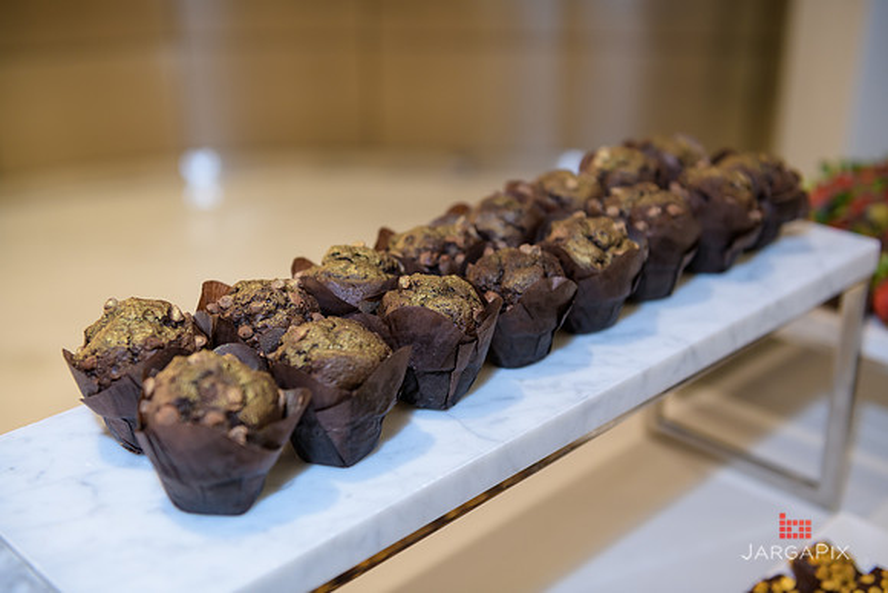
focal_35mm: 48
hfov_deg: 41.1
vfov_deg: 28.1
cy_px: 296
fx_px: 1184
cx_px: 444
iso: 400
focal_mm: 48
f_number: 3.2
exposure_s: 1/125
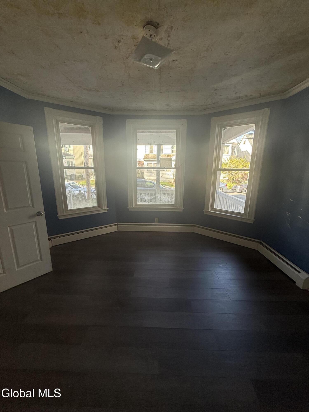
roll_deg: -0.4
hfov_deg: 85.7
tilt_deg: -13.3
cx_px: 154
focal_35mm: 14
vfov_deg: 102.1
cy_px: 206
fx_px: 167
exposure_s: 1/99
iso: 64
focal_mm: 2.22
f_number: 2.2
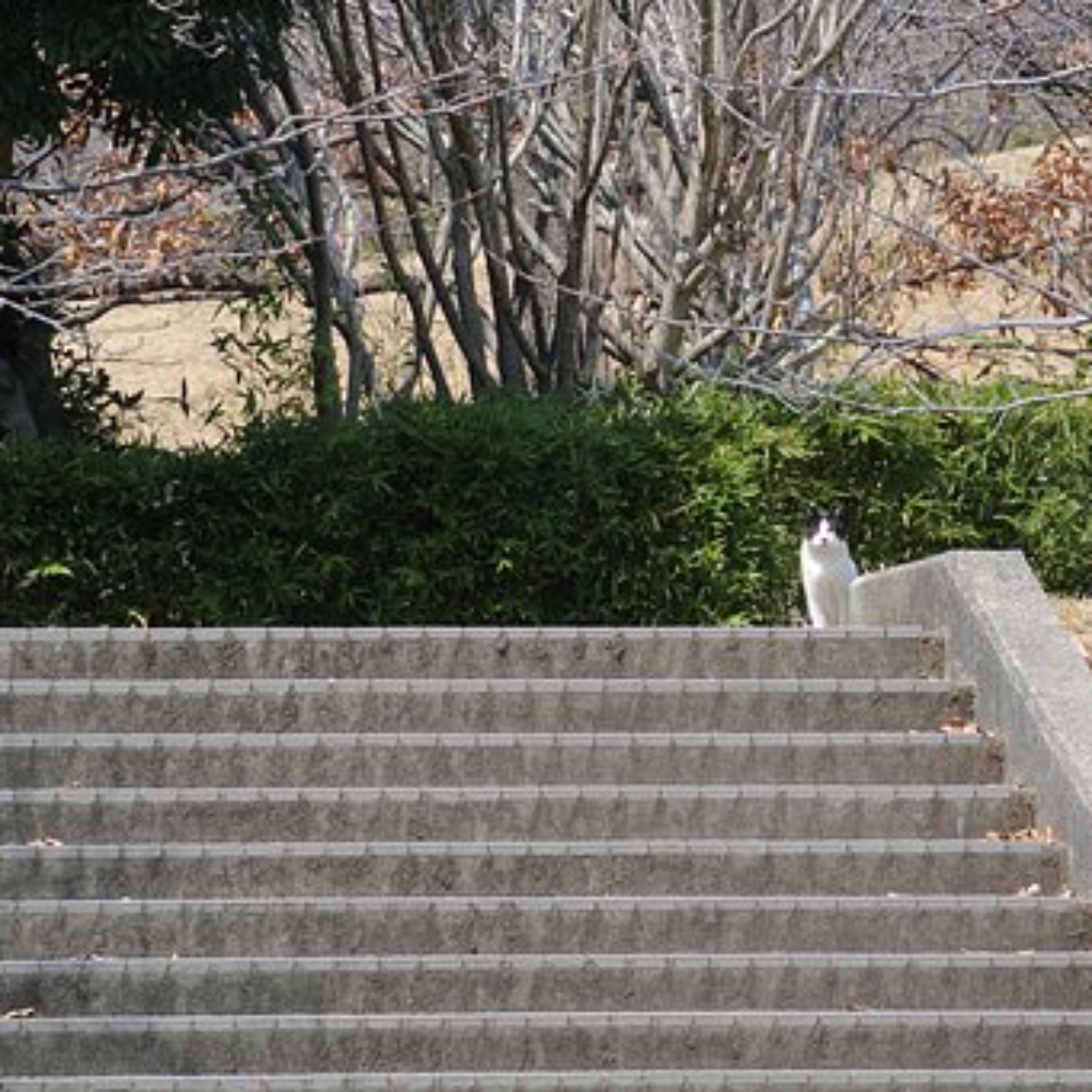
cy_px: 546
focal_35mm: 380
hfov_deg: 4.6
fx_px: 13562
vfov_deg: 4.6
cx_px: 781
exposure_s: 1/320
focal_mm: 110
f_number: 5.6
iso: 100
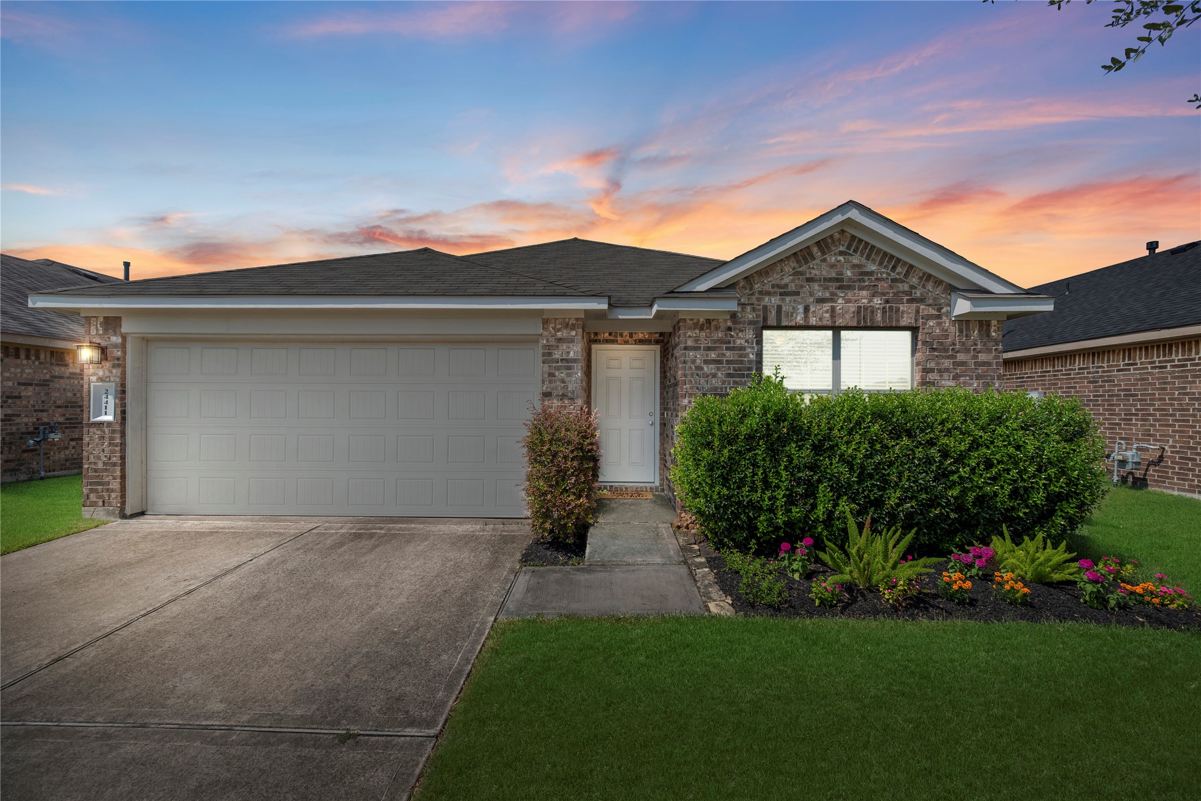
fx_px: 467
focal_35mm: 14
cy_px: 400
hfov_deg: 104.2
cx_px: 600
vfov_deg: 81.2
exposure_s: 1/250
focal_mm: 14
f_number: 8
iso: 100
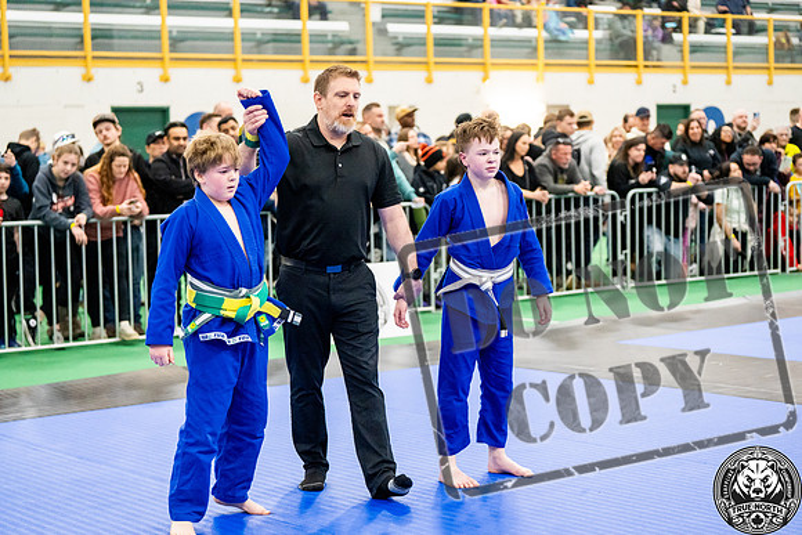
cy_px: 268
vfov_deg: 19.5
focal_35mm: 70
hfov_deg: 28.8
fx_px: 1560
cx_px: 401
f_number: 2.8
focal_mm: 70
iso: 5000
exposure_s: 1/500
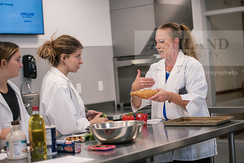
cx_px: 122
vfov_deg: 16.7
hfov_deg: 24.8
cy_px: 82
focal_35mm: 82
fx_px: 556
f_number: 3.2
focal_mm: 82
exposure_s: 1/200
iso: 640
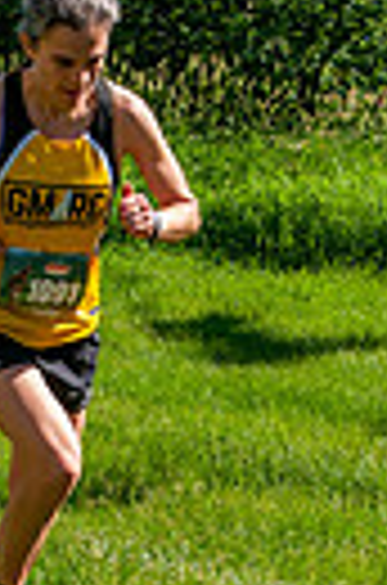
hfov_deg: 7.7
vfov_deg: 11.6
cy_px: 446
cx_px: 142
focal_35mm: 177
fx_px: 2869
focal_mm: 34
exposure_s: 1/400
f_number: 8
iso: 200
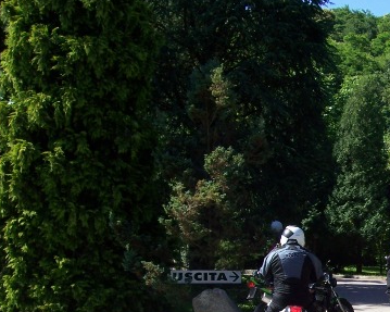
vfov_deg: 20.1
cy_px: 302
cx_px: 383
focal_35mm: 74
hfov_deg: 24.6
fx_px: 854
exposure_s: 1/250
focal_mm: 5.6
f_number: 5.1
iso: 80
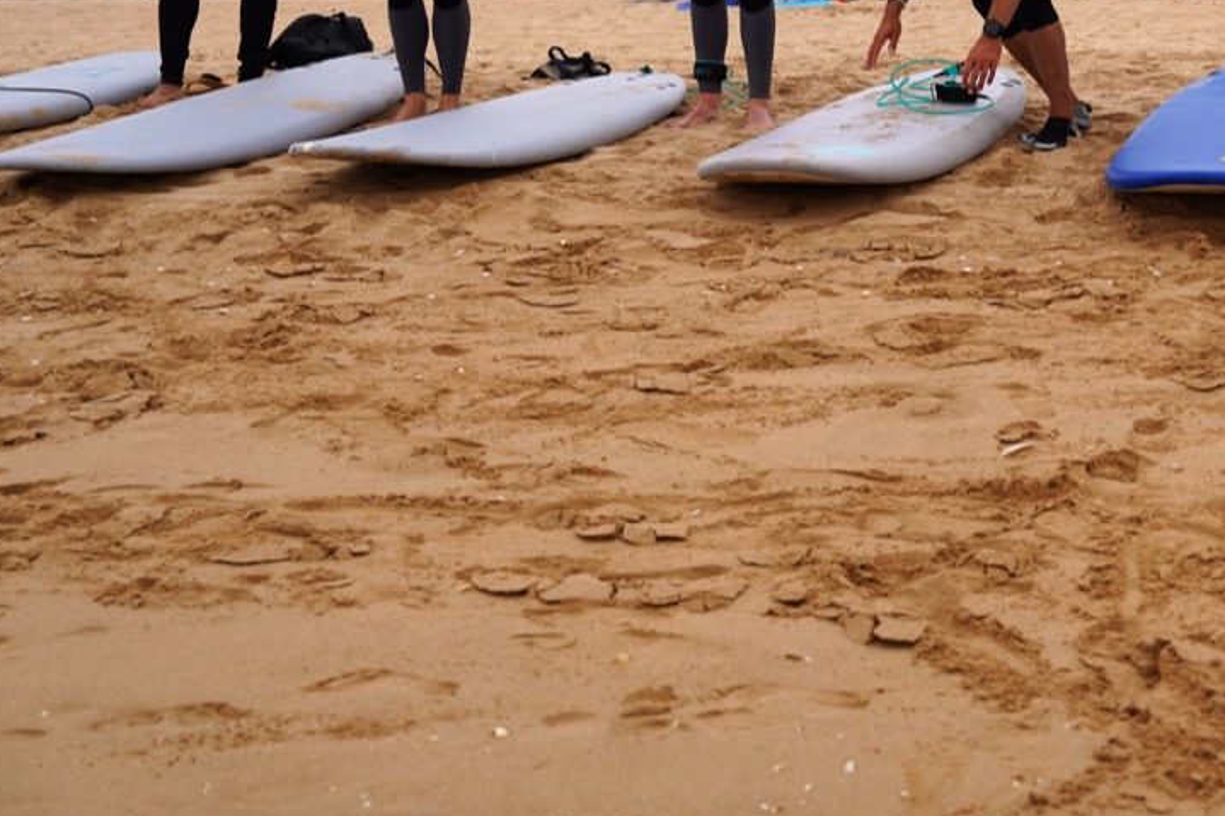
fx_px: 2892
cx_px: 1027
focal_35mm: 85
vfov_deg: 15.9
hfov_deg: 23.5
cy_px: 89
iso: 100
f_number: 4
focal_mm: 47
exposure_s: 1/500
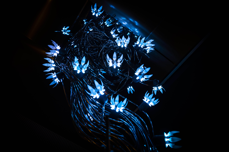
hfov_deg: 73.7
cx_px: 114
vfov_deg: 53.1
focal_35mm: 24
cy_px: 76
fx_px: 153
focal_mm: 24
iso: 800
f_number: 2.8
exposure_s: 1/160
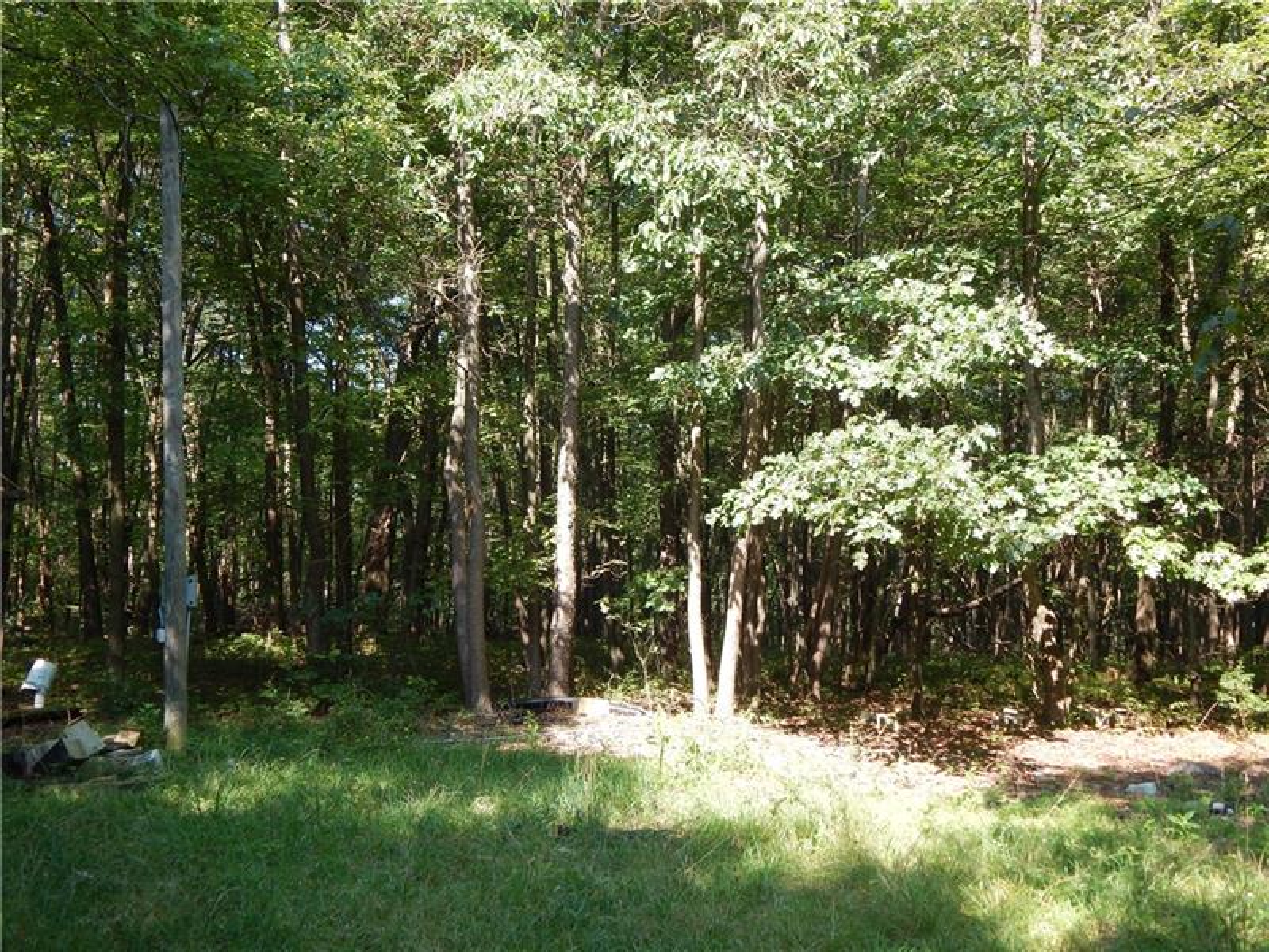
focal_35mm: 38
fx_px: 1393
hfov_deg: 49.0
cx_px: 634
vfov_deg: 37.7
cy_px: 476
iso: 125
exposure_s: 1/160
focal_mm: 6.8
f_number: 3.4
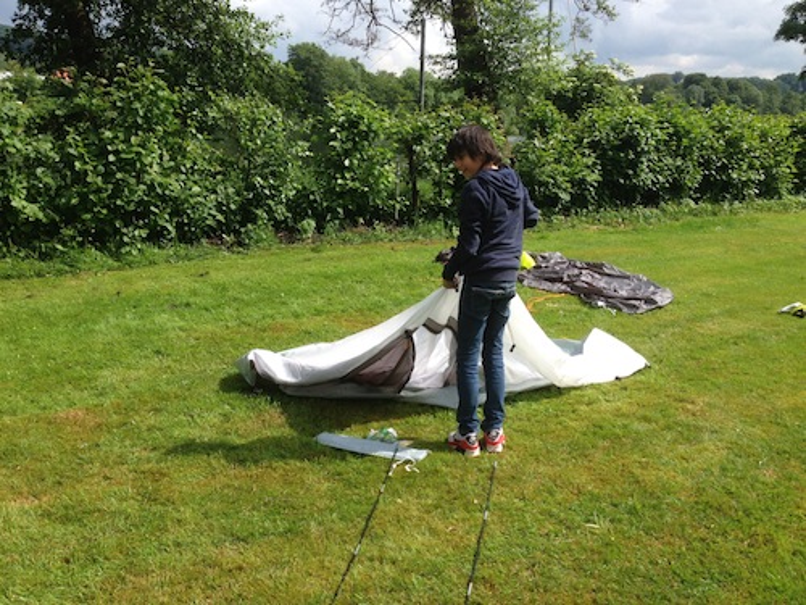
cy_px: 302
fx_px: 768
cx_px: 403
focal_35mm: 33
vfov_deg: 42.9
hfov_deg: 55.4
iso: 50
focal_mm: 4.12
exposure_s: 1/1261
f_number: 2.4
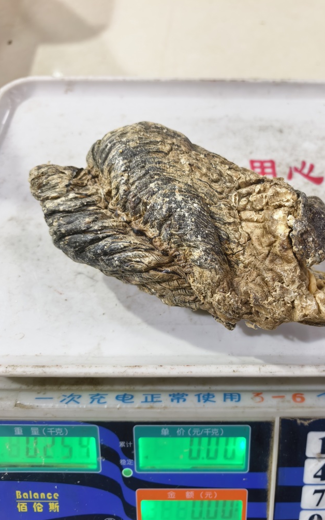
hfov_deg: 45.7
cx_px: 200
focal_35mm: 27
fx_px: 383
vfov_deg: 68.4
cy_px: 272
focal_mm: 6.98
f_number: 2
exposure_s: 1/50
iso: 160
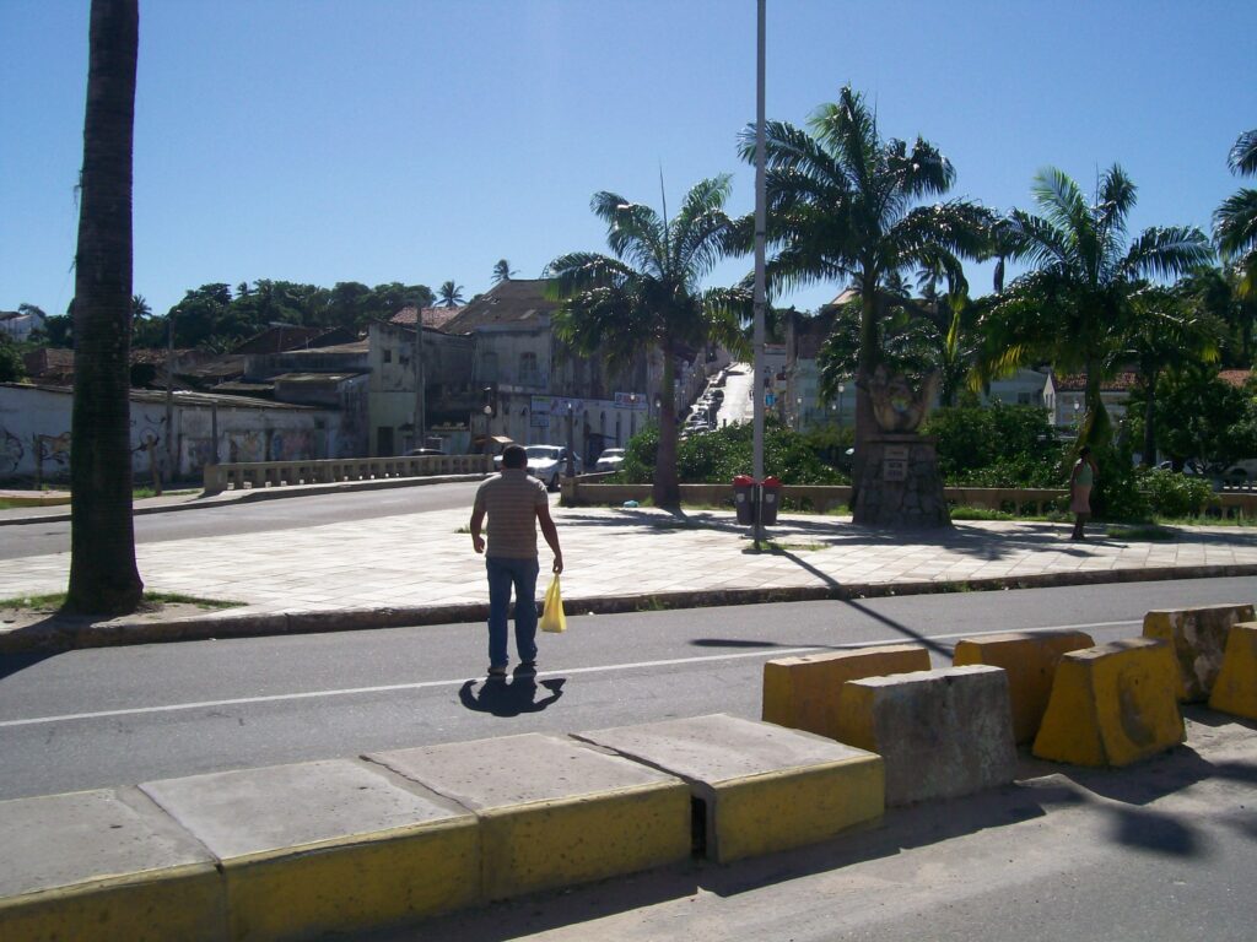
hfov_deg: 51.4
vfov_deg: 39.7
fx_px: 1307
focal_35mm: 36
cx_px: 628
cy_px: 471
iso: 80
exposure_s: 1/1002
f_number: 4.8
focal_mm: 6
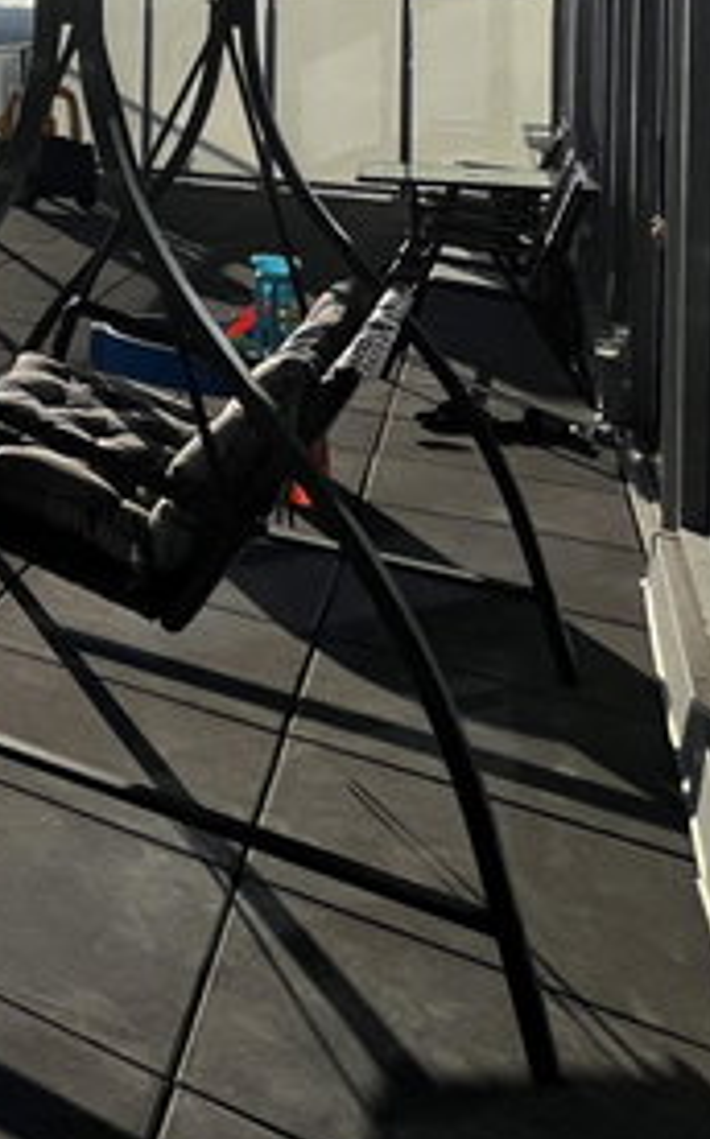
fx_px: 1241
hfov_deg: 19.0
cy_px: -8
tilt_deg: -0.4
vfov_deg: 42.4
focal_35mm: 40
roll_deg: -0.9
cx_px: -718
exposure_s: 1/6135
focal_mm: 1.57
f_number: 1.8
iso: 40
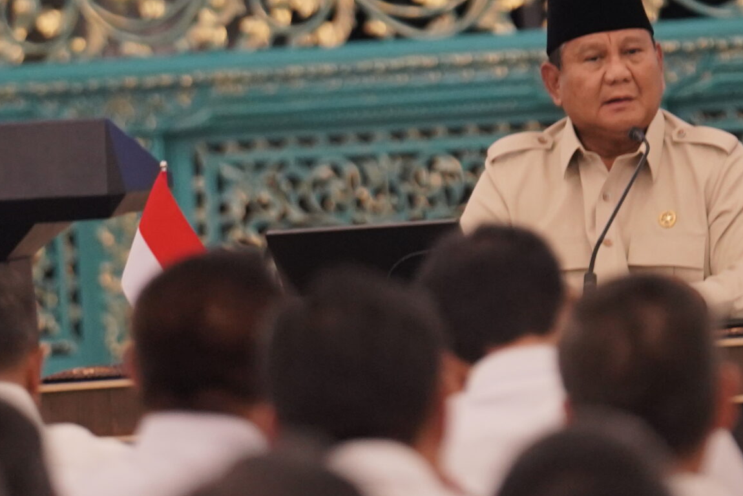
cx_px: 439
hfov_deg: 3.1
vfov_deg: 2.1
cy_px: 32
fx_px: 13788
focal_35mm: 668
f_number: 2.8
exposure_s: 1/250
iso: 2000
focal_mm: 200
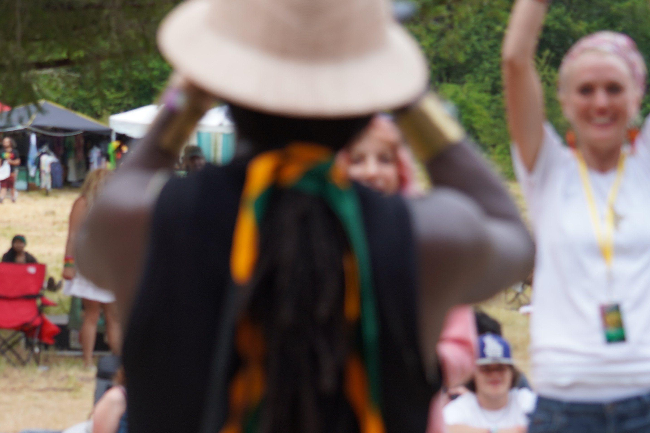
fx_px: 1769
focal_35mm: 98
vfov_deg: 13.9
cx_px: 209
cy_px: 336
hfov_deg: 20.7
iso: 160
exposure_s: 1/160
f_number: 4
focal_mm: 47
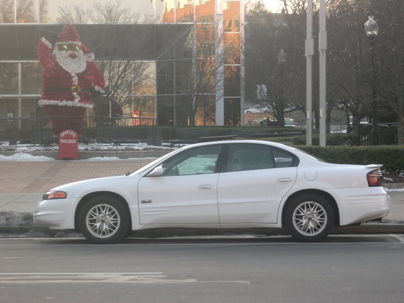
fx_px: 1074
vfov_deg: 16.1
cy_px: 152
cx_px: 202
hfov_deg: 21.3
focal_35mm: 92
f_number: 4.5
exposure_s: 1/73.4
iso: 100
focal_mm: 19.5
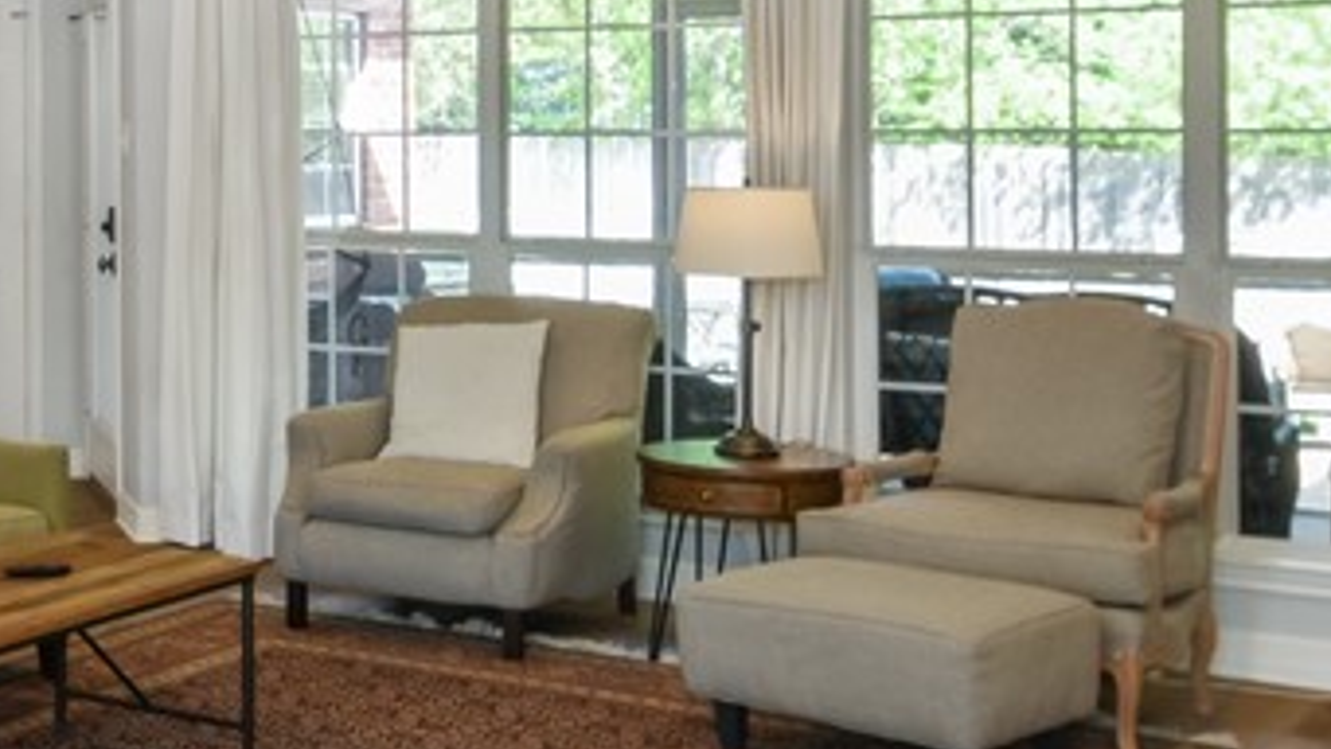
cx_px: -109
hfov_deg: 31.3
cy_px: 183
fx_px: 2118
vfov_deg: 19.9
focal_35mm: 60
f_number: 8
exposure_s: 1/8
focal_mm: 12
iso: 100
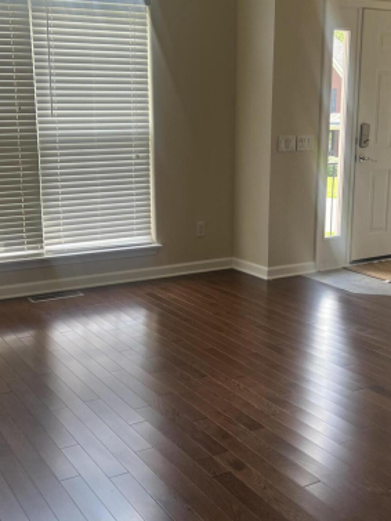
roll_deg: +0.9
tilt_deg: -12.6
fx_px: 692
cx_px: 178
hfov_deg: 31.5
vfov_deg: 41.2
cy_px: 256
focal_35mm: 46
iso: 32
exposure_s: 1/127
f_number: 1.5
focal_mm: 5.7
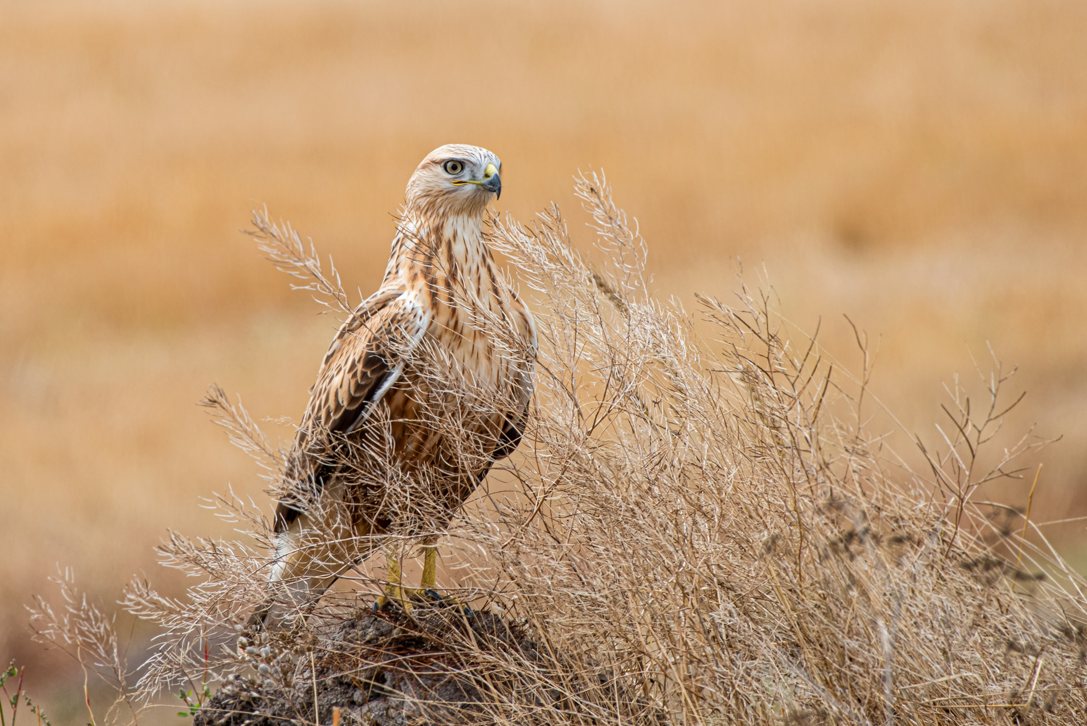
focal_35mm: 500
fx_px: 15101
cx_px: 544
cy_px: 363
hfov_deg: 4.1
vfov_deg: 2.8
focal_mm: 500
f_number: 7.1
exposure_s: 1/640
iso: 200
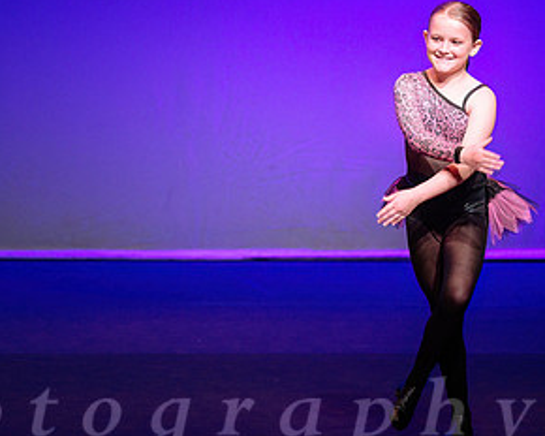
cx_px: 207
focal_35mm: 357
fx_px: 5758
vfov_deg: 4.3
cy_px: 130
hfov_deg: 5.4
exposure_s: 1/500
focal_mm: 145
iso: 1600
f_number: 2.8
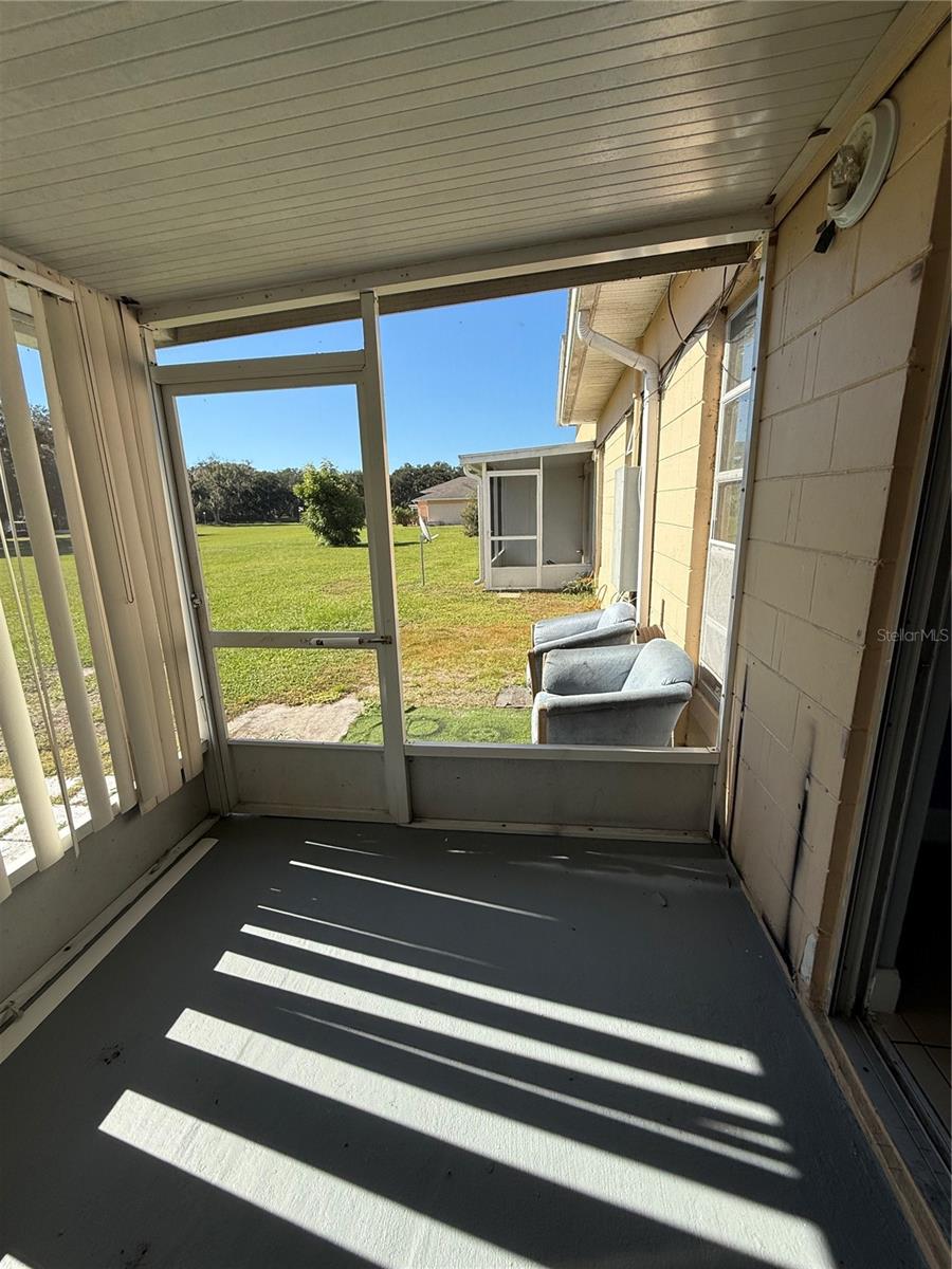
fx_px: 513
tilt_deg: -14.0
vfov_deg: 102.1
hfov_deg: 85.7
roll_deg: +0.3
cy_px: 634
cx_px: 476
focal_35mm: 14
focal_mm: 2.22
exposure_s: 1/1017
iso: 50
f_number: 2.2
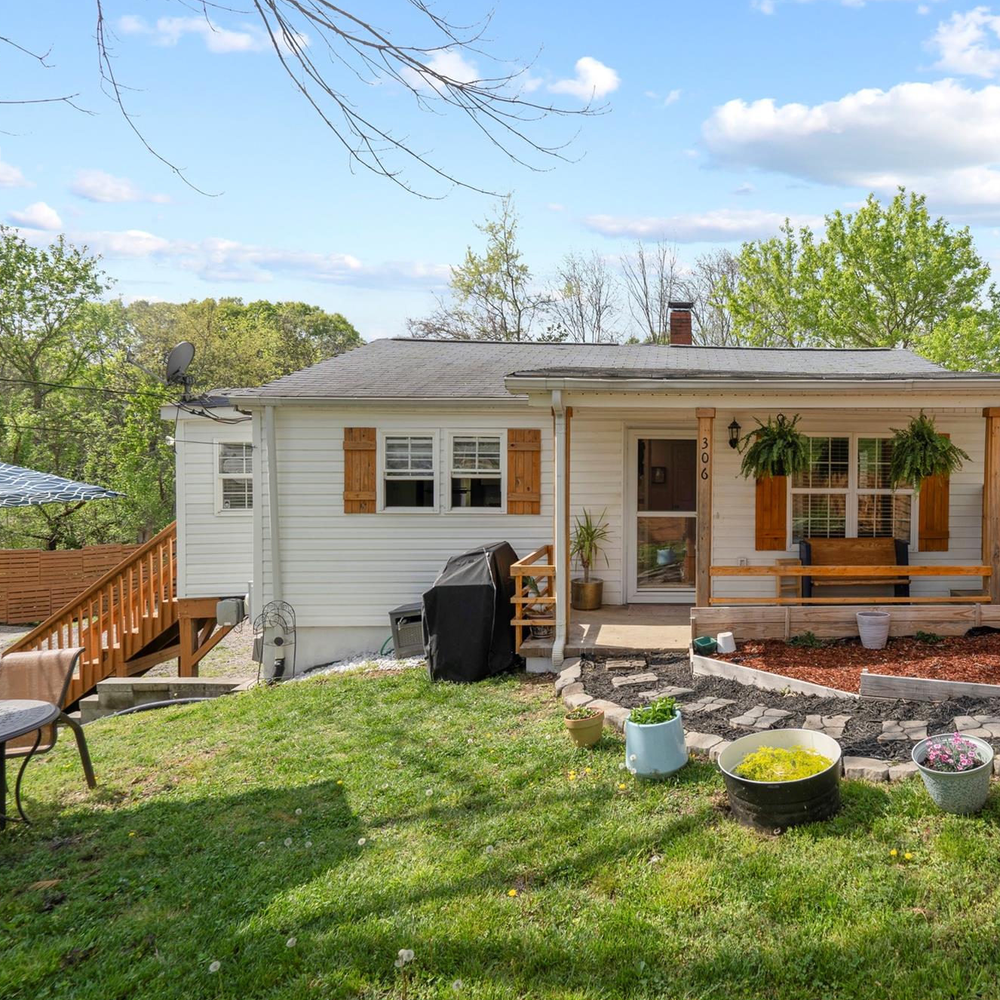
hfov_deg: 69.2
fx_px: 686
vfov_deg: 72.1
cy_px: 488
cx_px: 701
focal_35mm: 21
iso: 100
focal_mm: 16
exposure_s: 1/125
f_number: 9
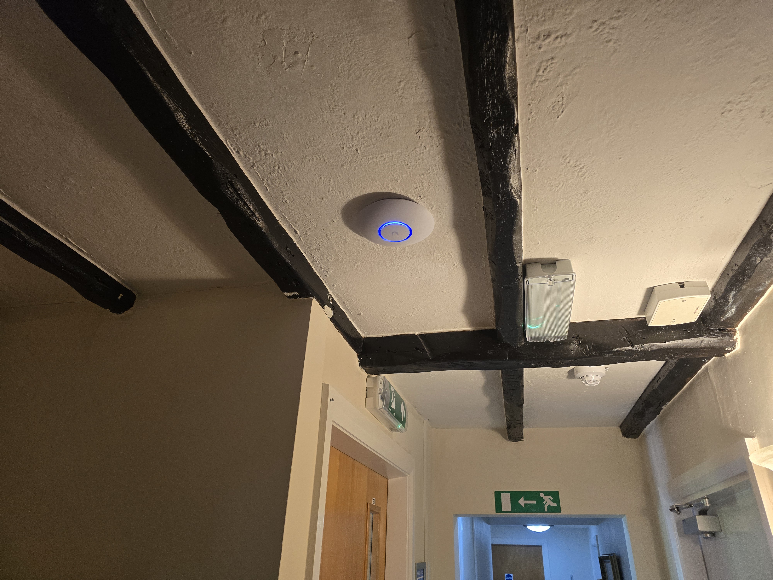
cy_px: 290
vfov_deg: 58.9
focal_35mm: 23
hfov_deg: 73.9
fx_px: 514
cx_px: 386
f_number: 1.7
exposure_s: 1/100
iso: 250
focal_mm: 6.3
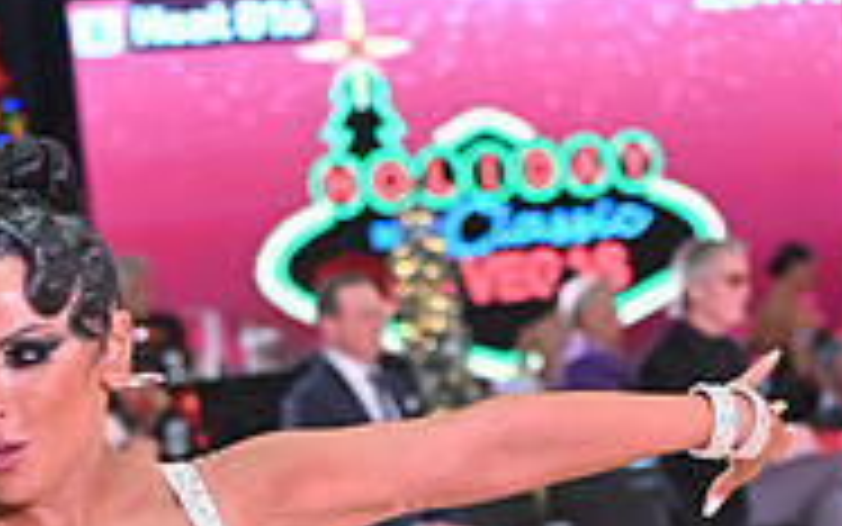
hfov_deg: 9.5
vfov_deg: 5.8
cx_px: 119
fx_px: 5073
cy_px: 1021
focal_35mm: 221
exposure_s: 1/400
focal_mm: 70
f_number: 4.5
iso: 4000
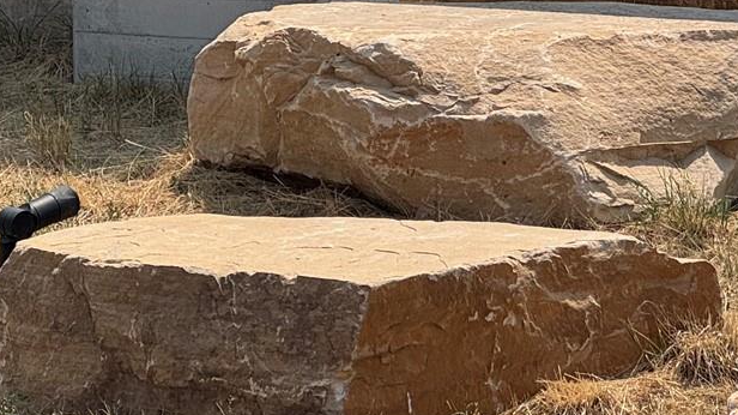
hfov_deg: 9.9
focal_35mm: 218
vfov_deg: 5.5
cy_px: -253
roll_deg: +0.6
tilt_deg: -2.3
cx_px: 504
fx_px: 4265
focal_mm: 9
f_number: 2.8
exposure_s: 1/1508
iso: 25
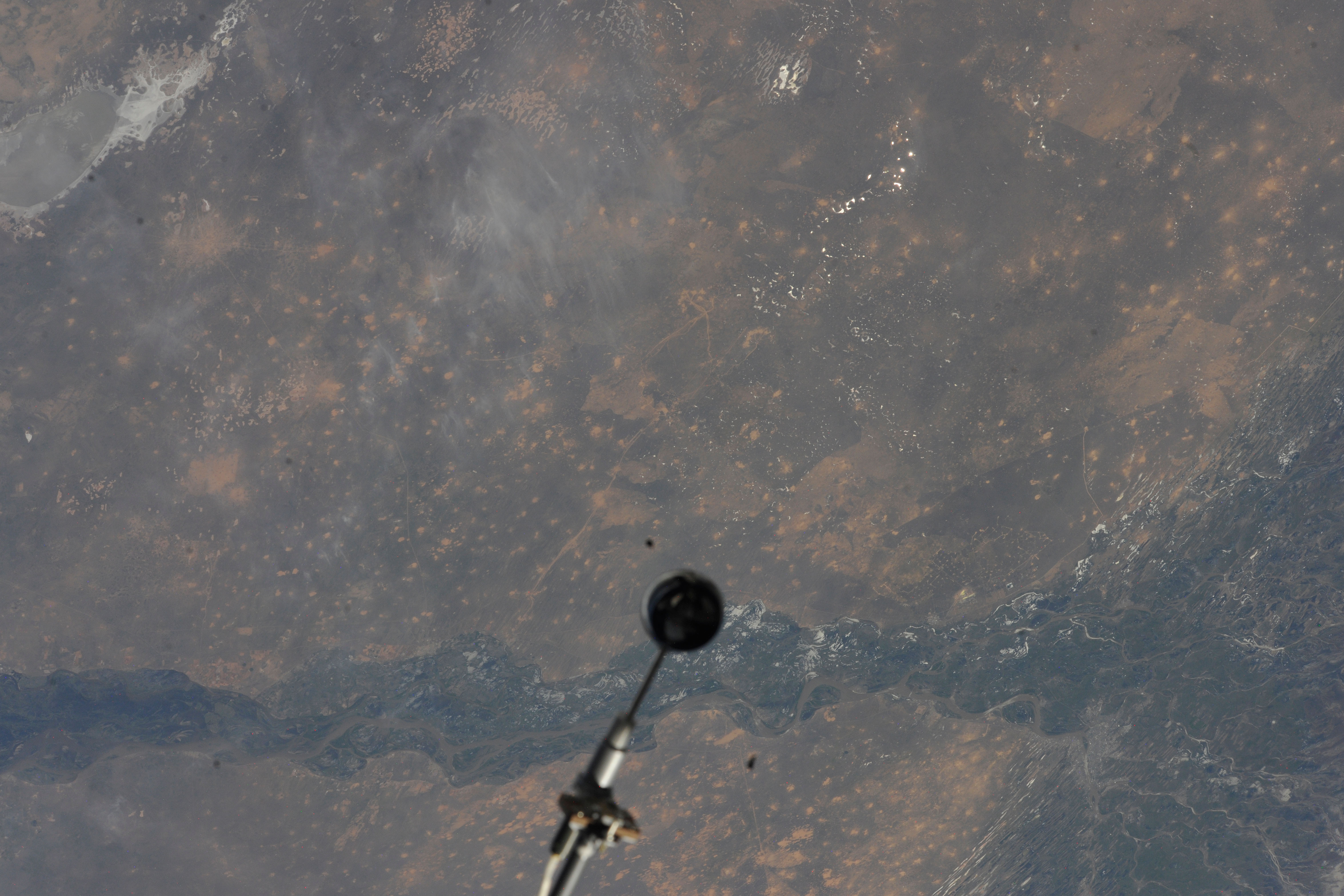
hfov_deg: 25.4
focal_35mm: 80
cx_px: 672
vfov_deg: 17.1
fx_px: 2986
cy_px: 448
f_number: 14
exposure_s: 1/800
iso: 400
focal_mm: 80
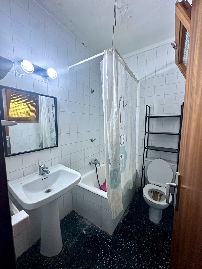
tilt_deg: -5.7
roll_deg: -1.0
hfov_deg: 85.7
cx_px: 101
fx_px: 109
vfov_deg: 102.1
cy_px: 134
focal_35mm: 14
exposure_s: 1/50
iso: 160
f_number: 2.2
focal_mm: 2.22
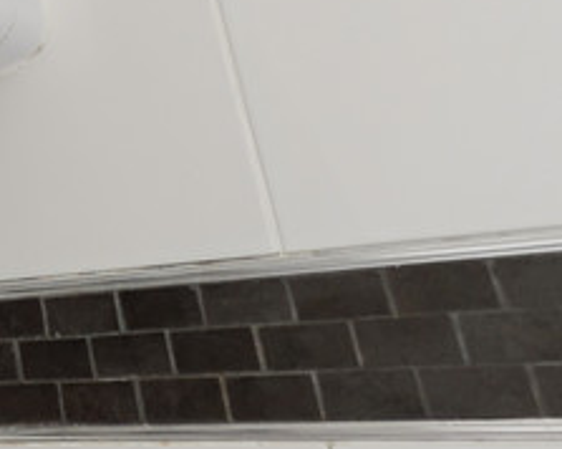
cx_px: -406
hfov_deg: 20.4
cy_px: -226
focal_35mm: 71
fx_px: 1183
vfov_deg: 18.9
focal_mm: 11
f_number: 4
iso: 500
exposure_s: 1/30
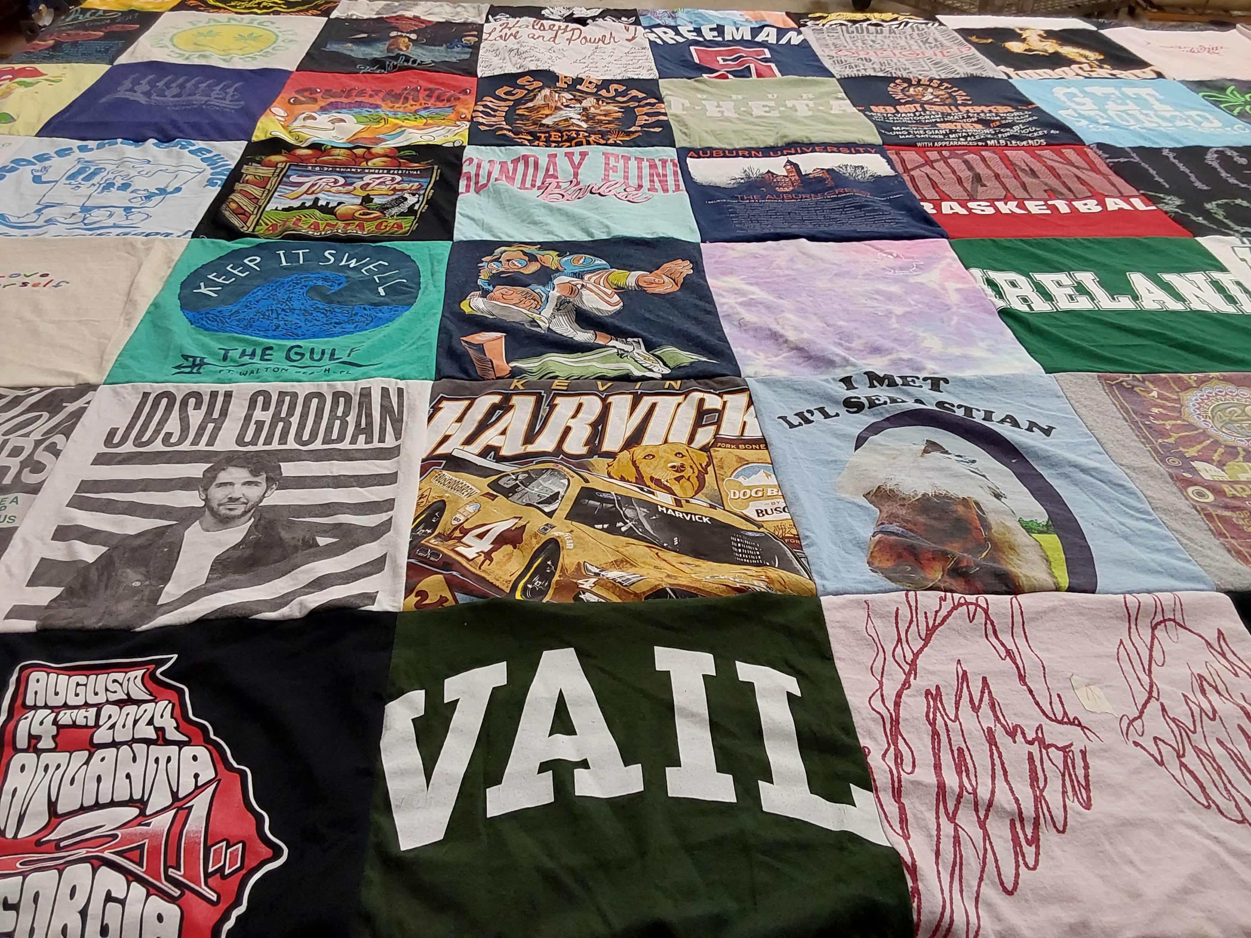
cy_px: 469
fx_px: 1012
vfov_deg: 49.7
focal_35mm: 28
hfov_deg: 63.4
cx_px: 626
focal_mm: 2.91
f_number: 1.9
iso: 100
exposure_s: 1/60
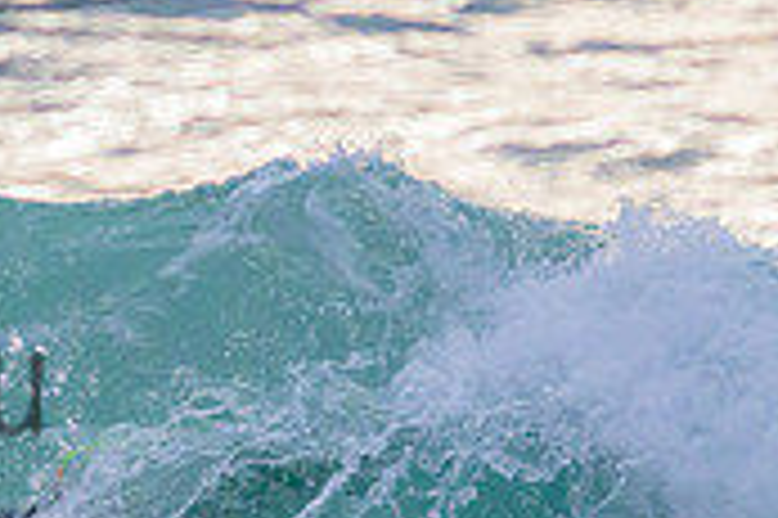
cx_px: -432
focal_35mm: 2690
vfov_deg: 0.5
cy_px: 331
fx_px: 58078
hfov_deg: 0.8
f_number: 11
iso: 3600
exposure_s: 1/2000
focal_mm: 800
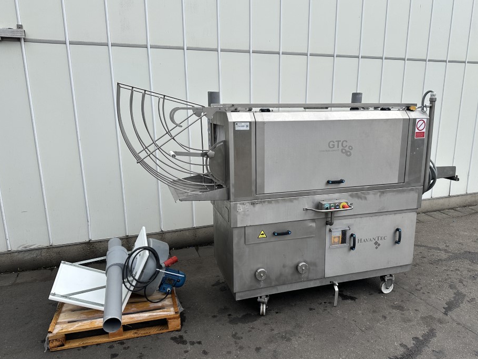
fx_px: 373
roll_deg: -1.0
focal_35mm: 27
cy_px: 189
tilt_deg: -13.6
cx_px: 265
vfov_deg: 51.4
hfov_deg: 65.1
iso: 80
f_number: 1.78
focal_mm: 6.86
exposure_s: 1/1751
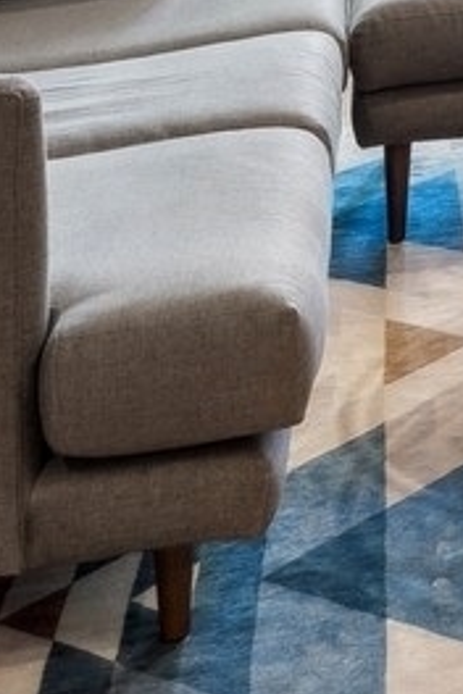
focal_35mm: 97
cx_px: 1036
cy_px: -386
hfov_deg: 11.9
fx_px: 1871
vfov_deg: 18.3
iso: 400
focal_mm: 16
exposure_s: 1/15
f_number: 8
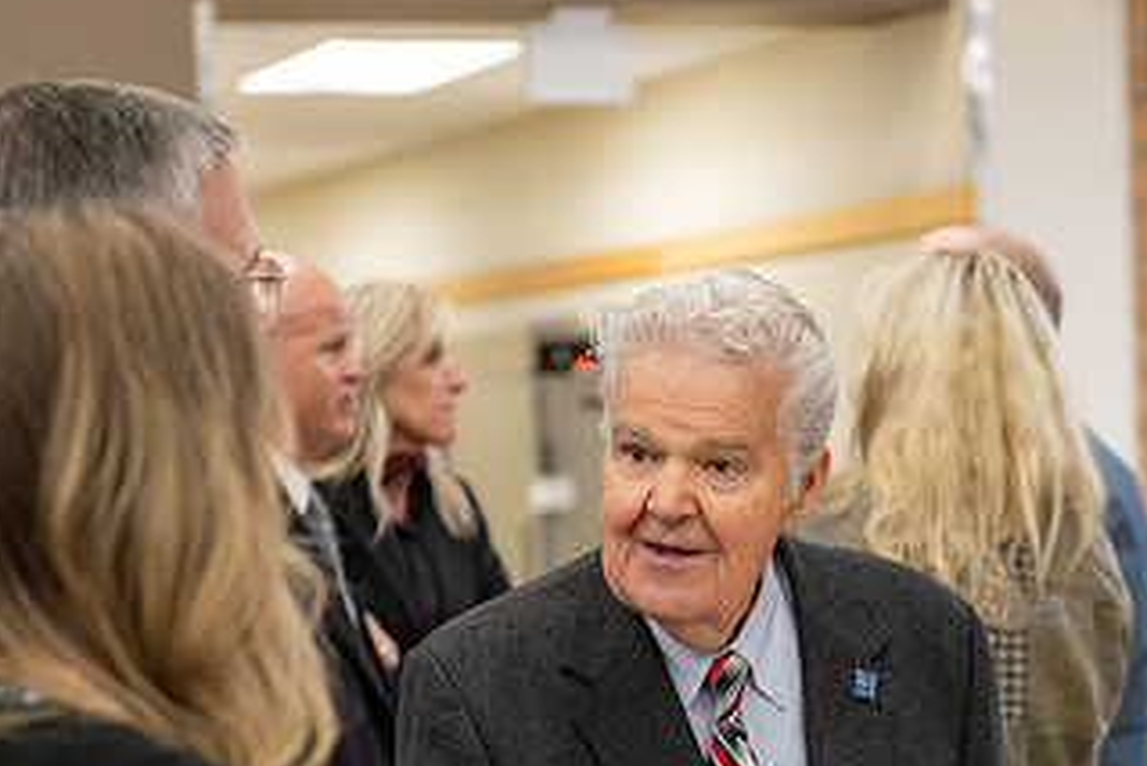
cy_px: 664
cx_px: 784
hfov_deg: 17.0
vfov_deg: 11.4
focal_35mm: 120
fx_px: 3825
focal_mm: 66
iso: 2000
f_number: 2.8
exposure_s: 1/250
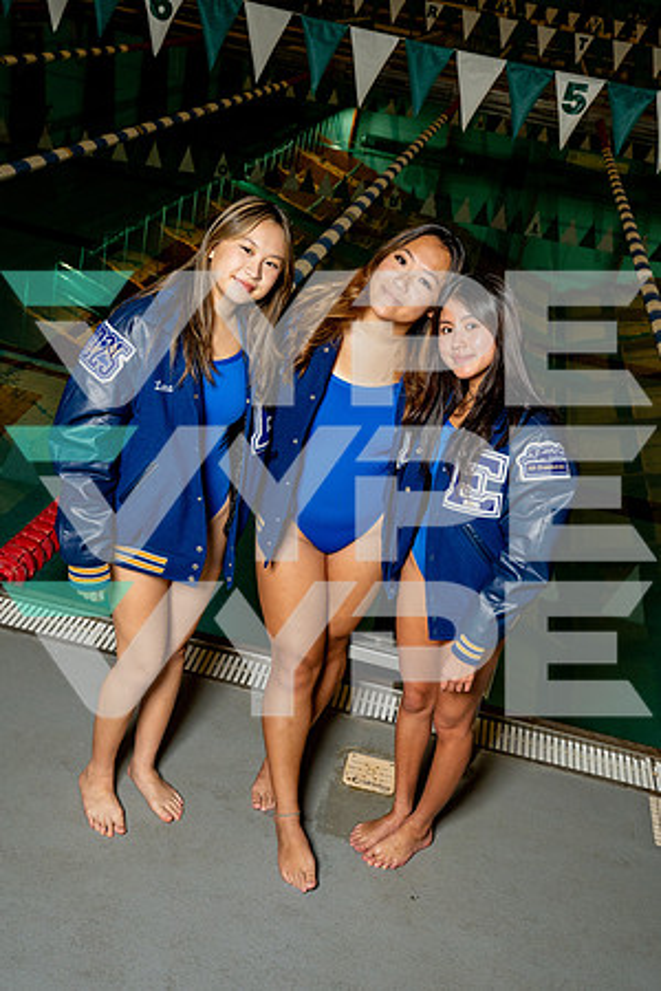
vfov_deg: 44.5
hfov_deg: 30.5
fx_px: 1212
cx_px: 330
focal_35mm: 44
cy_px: 496
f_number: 8
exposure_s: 1/250
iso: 1600
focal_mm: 44
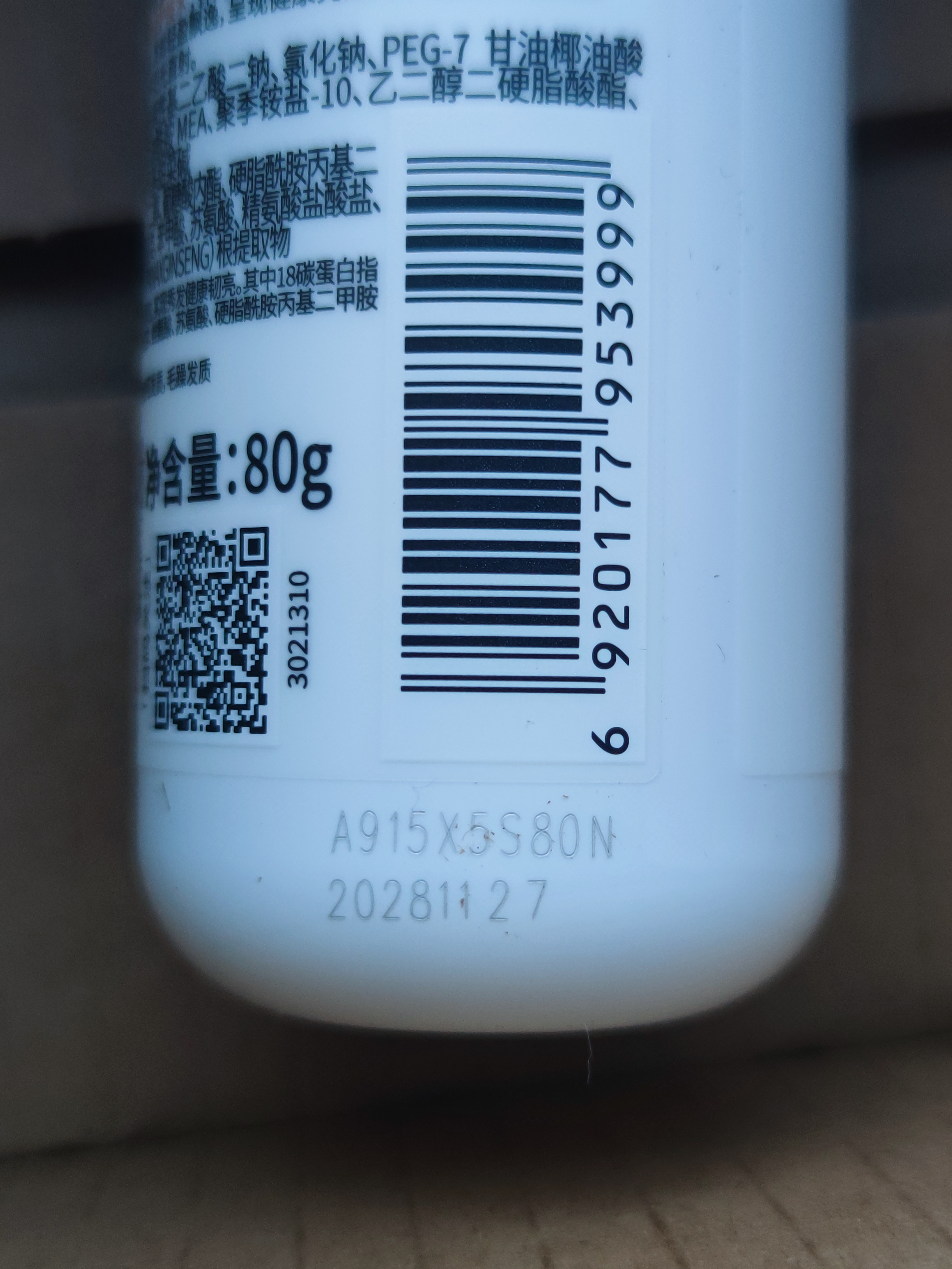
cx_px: 482
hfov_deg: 29.7
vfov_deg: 38.9
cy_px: 629
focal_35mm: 49
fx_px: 1797
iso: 353
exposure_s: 1/100
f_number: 1.69
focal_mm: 6.72
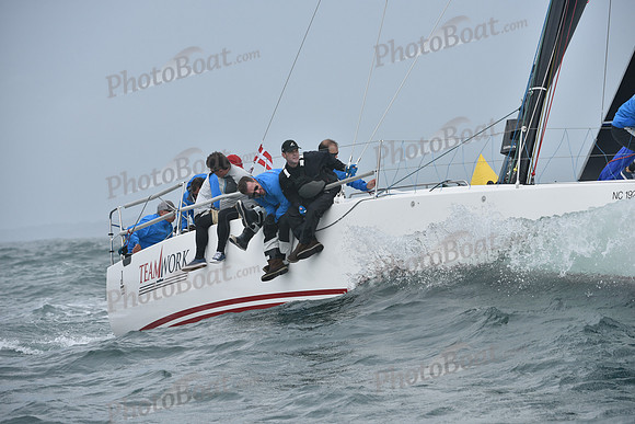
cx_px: 318
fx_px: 4763
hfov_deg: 7.6
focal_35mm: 270
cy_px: 212
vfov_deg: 5.1
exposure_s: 1/1000
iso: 320
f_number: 7.1
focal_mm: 270
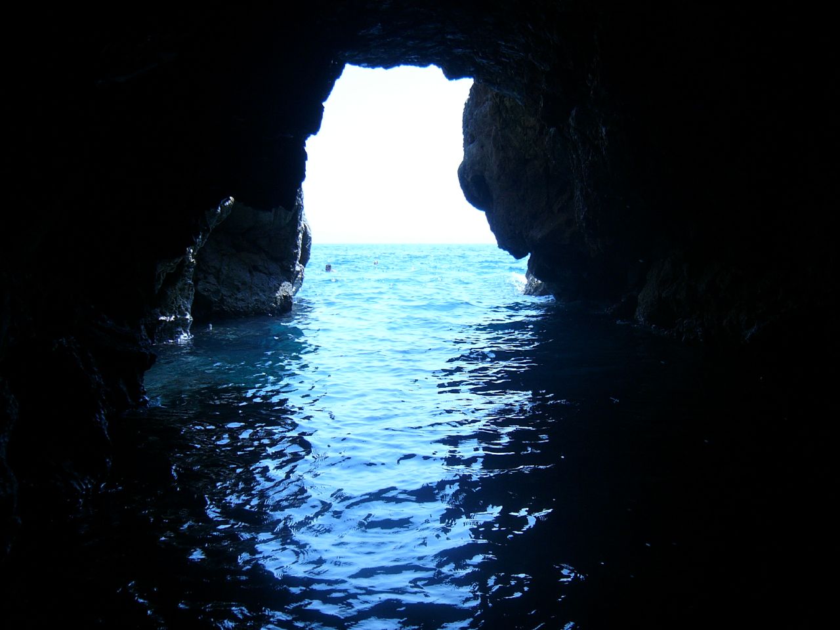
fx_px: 849
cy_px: 315
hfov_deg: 52.6
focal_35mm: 35
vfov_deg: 40.7
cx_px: 420
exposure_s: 1/400
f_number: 2.8
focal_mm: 5.8
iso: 50
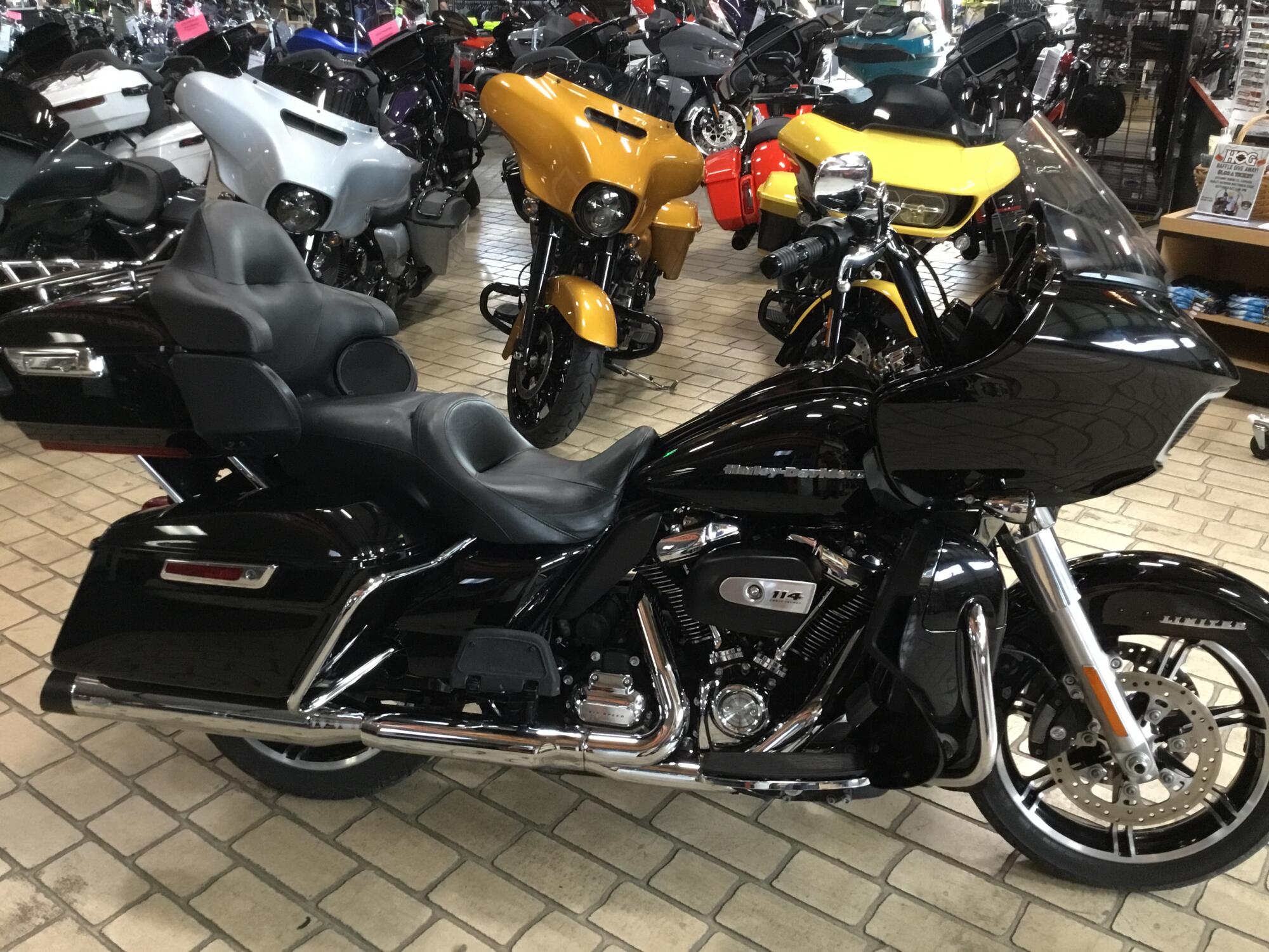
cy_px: 476
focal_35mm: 31
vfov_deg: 45.4
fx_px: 1136
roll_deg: +0.5
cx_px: 634
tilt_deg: -22.5
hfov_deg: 58.4
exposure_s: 1/30
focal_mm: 3.3
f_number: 2.4
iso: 160
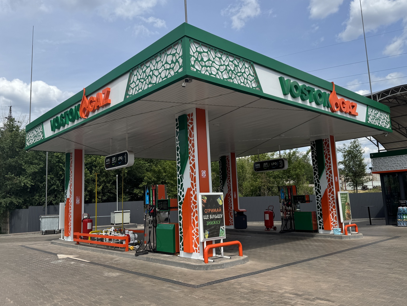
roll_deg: +2.8
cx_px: 190
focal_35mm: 28
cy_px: 153
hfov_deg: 63.4
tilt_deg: +7.6
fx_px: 329
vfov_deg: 49.8
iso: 80
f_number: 1.78
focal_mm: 6.76
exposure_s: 1/4950
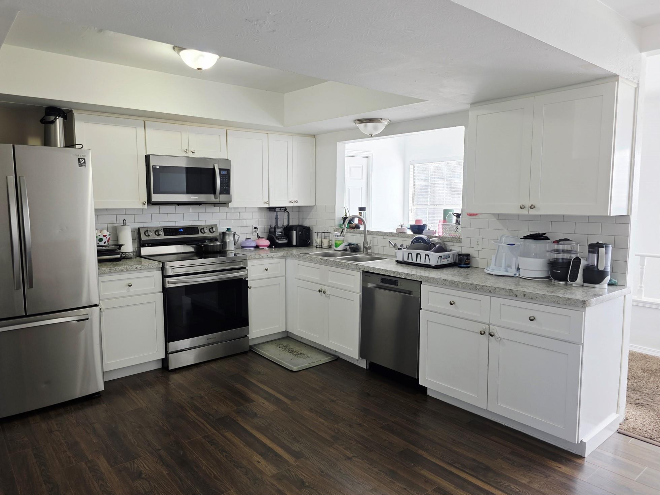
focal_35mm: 24
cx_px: 318
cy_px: 247
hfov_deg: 71.6
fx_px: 458
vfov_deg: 56.8
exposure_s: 1/120
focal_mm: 6.3
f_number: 1.7
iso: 40
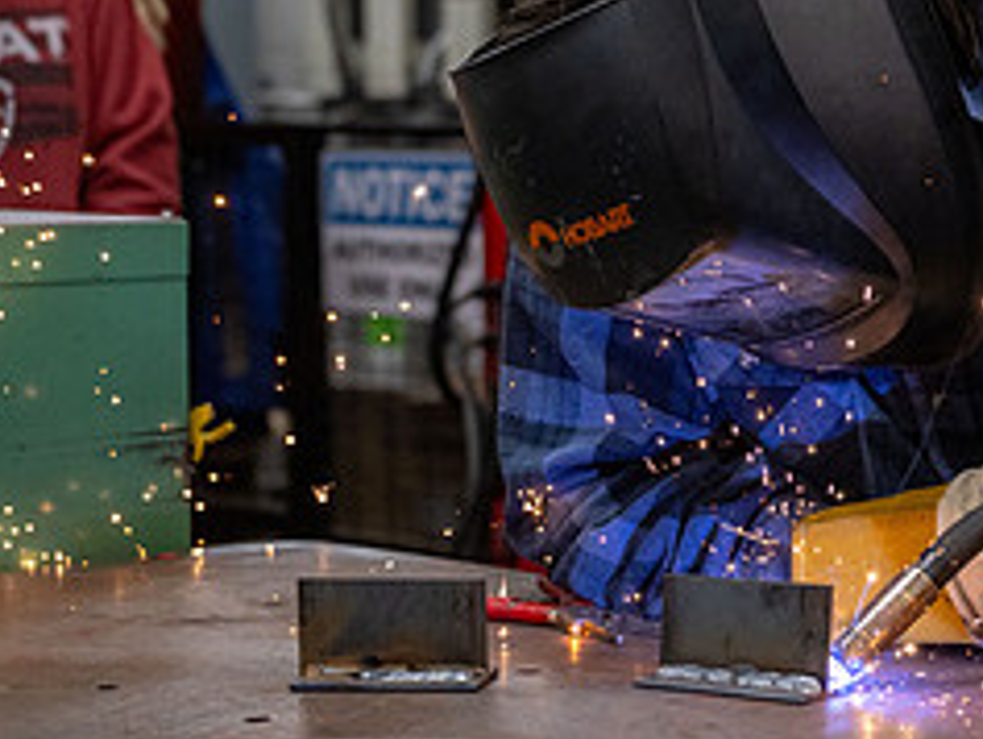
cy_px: 391
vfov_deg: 13.7
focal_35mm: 108
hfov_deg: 17.9
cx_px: 874
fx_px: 3068
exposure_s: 1/800
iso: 1000
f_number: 2.8
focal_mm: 38
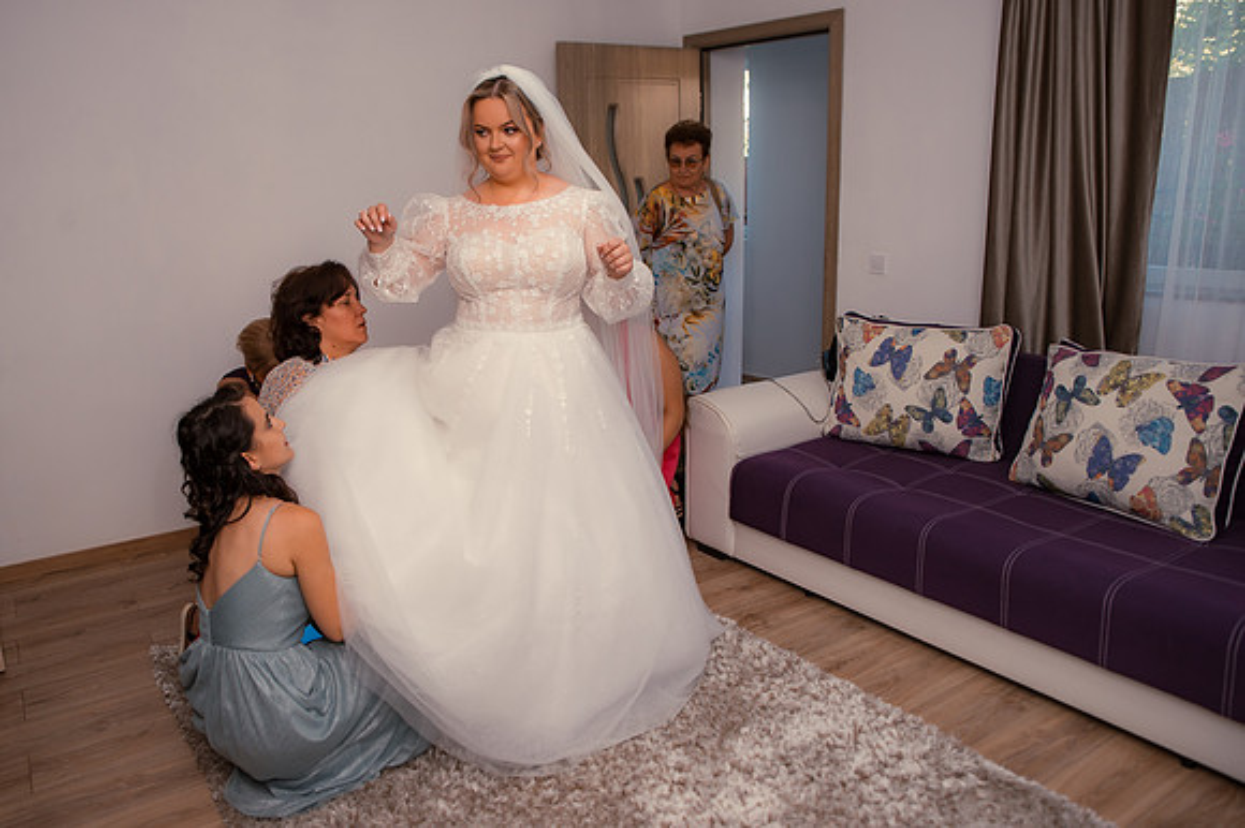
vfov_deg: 49.0
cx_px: 563
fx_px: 909
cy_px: 388
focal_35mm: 26
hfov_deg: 68.6
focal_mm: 24
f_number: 3.5
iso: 320
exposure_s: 1/125
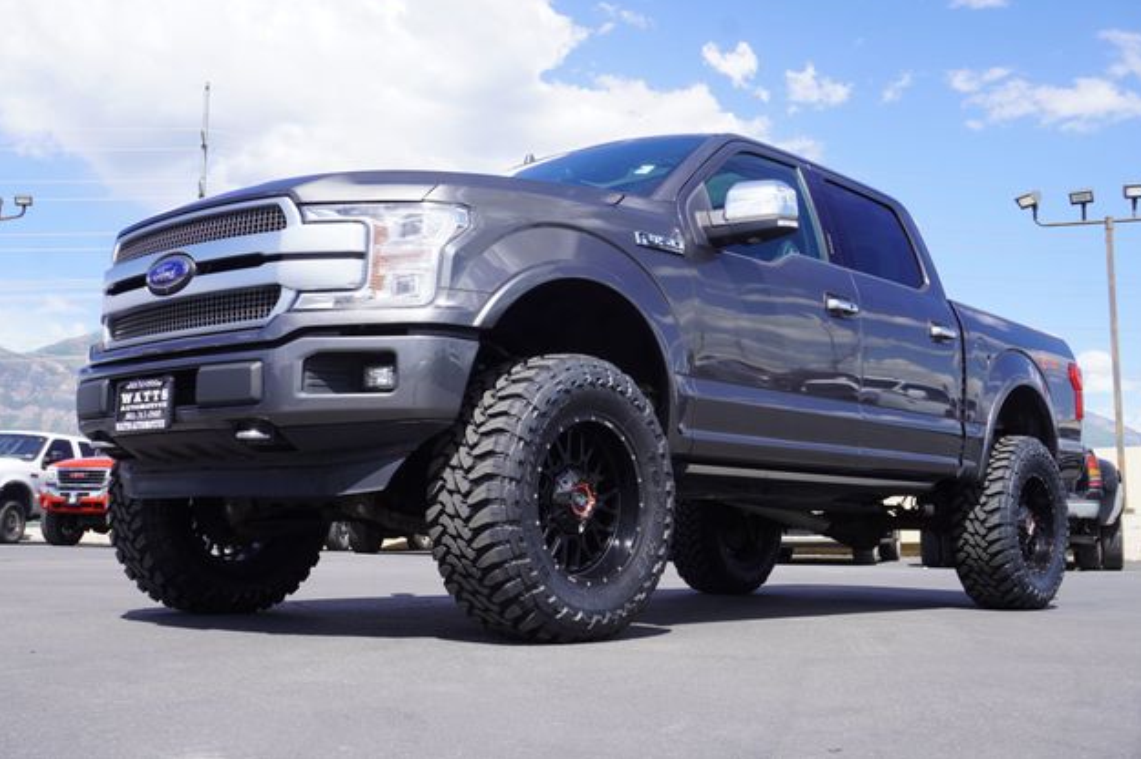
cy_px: 372
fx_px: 1267
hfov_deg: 48.5
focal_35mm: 40
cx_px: 581
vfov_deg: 33.4
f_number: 9
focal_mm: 26
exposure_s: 1/125
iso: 100
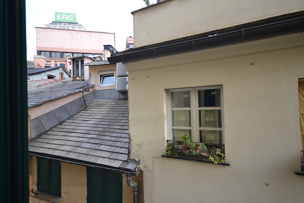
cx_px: 152
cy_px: 102
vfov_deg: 63.2
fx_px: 165
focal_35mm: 20
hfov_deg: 85.4
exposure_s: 1/125
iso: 360
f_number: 5.6
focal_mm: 13
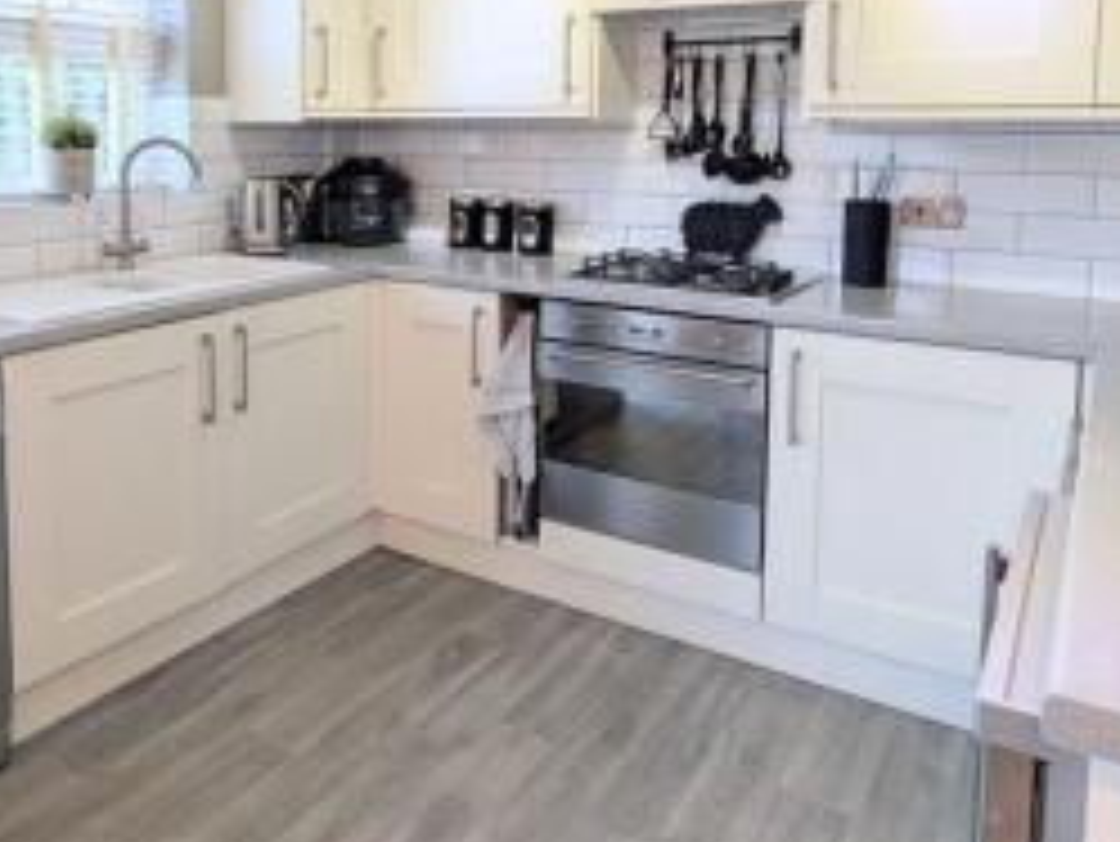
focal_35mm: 28
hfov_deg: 62.3
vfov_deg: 47.7
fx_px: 906
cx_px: 400
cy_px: 200
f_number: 1.7
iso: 48
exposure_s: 1/83.1
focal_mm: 2.02
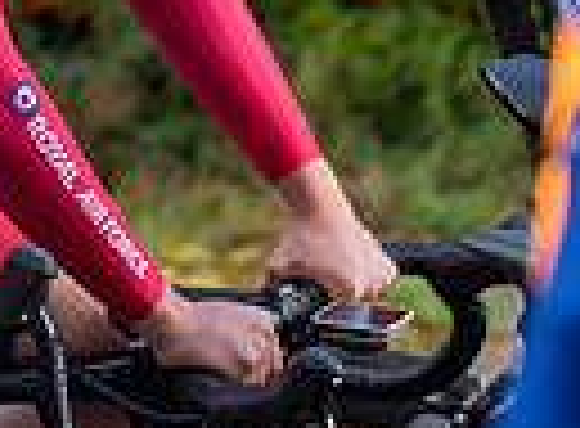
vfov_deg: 4.4
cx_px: -397
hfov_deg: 6.0
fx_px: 5493
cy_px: -521
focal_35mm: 330
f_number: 3.2
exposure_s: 1/400
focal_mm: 62
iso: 200
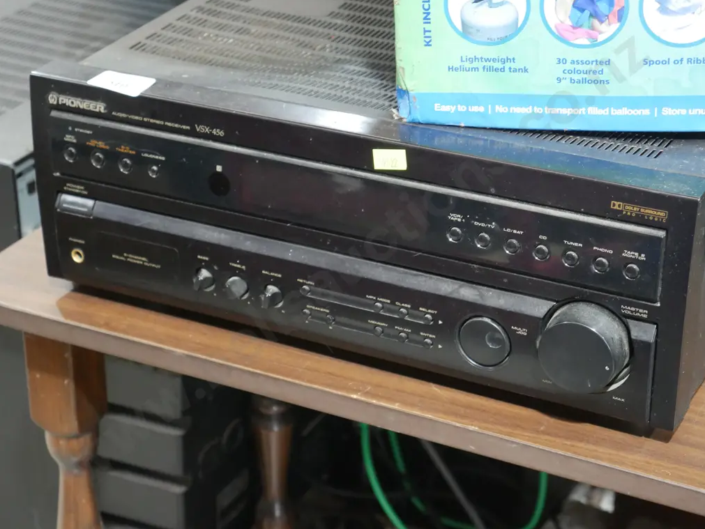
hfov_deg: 24.7
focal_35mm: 79
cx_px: 356
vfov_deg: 18.7
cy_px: 262
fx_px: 1610
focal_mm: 39
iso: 3200
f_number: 5.6
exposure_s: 1/30
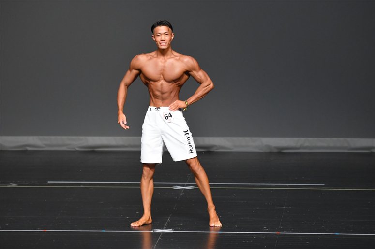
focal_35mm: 315
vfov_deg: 4.4
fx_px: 3280
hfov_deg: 6.5
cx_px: 188
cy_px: 124
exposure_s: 1/400
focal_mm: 210
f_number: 5.6
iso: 2500
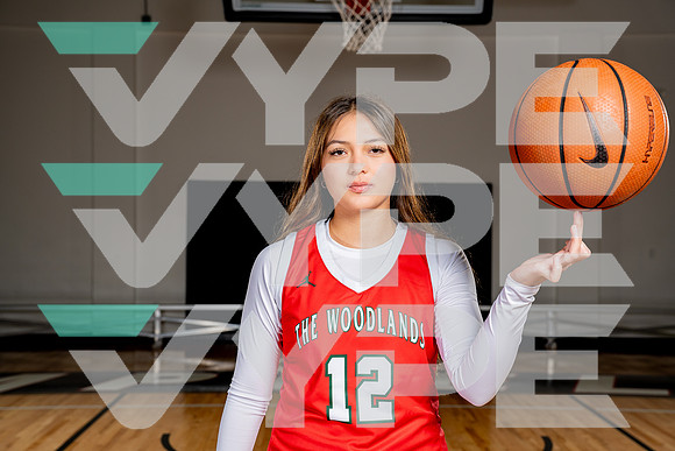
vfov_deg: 25.5
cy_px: 226
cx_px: 338
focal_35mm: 53
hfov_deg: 37.5
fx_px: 994
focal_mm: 53
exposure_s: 1/250
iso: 200
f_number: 5.6
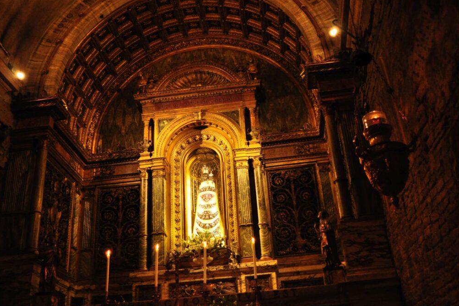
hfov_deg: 48.5
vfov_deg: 33.4
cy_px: 151
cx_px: 227
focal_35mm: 40
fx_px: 510
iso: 1600
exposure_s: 1/25
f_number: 4.2
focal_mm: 26
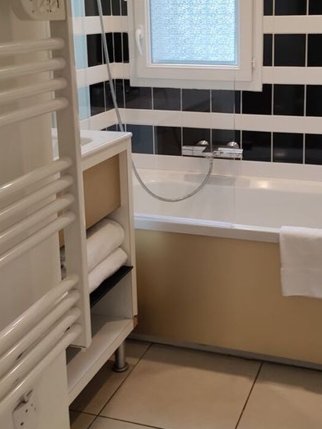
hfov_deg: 29.4
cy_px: 136
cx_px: 223
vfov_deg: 38.4
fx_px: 607
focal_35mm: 49
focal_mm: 4.71
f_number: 1.79
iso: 56
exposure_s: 1/50
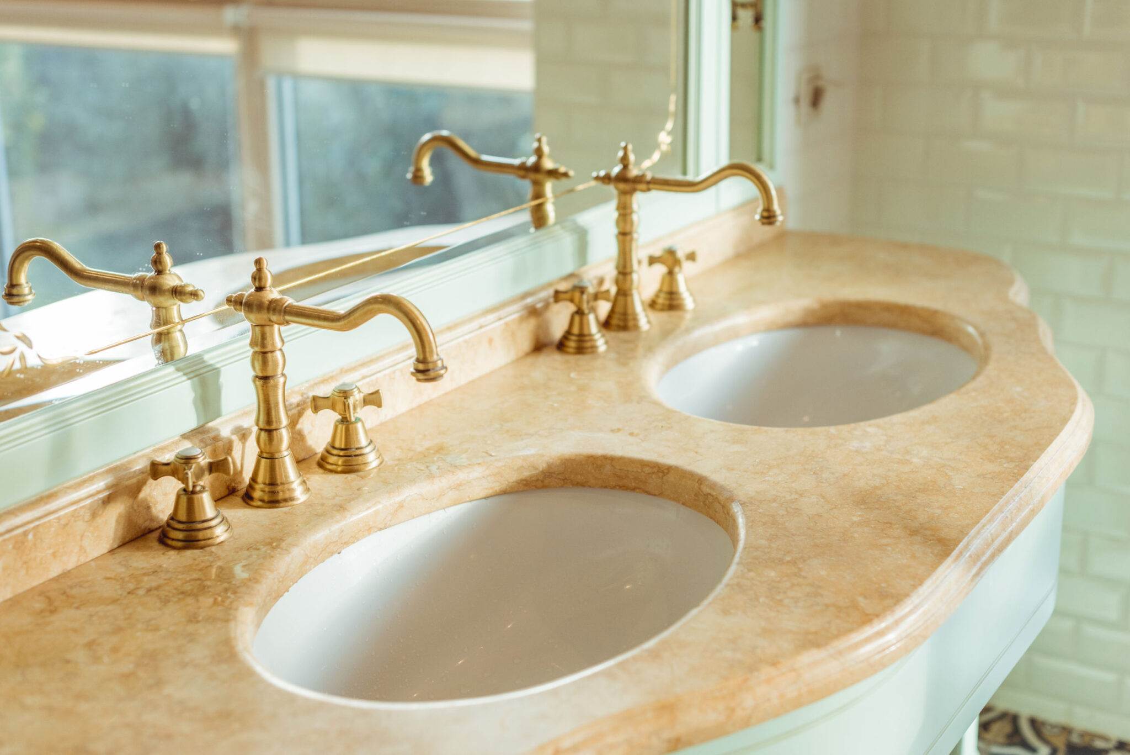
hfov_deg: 39.6
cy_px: 378
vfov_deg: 27.0
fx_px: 1570
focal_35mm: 50
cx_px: 565
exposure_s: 1/200
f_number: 3.2
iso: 320
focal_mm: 50
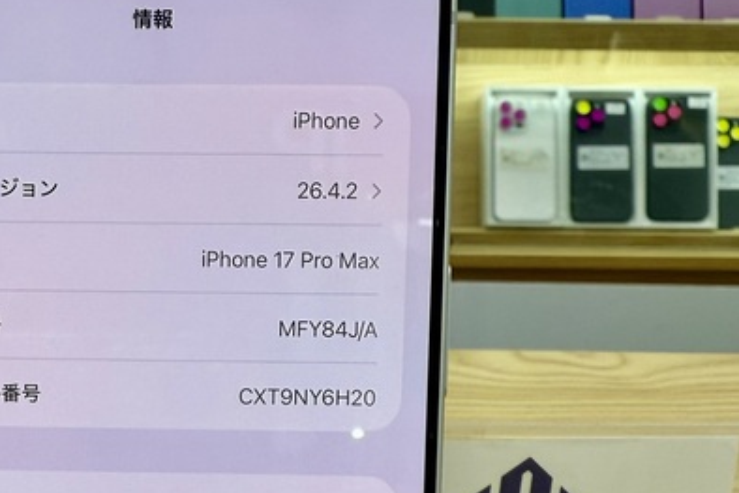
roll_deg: -1.5
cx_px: 149
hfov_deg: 34.0
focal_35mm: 57
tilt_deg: -27.0
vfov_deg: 22.1
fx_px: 1170
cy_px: 577
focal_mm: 2.22
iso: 64
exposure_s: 1/120
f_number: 2.2
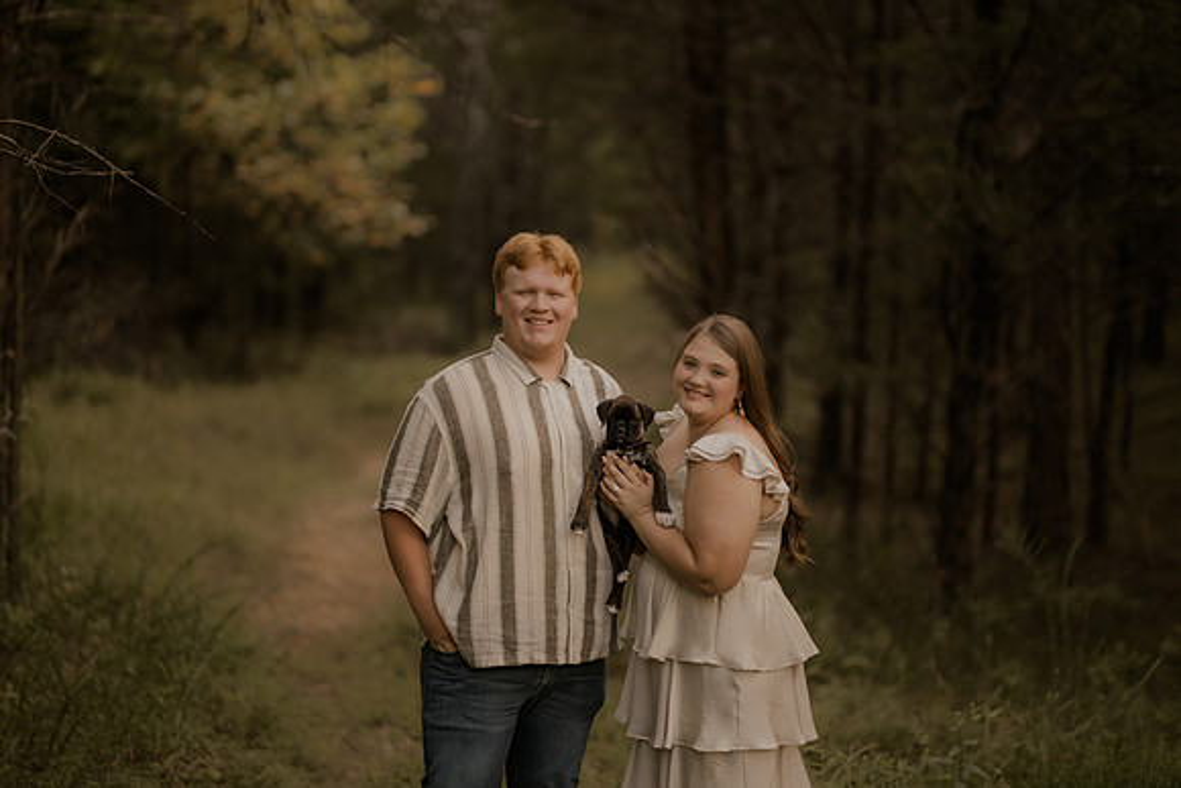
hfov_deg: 23.9
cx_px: 590
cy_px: 394
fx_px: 2789
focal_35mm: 85
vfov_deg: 16.1
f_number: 1.4
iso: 125
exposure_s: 1/400
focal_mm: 85
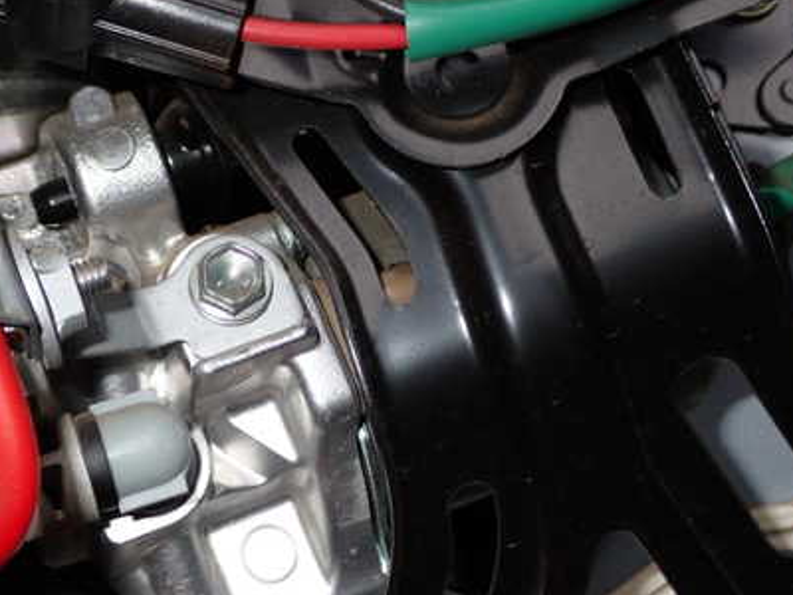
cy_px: 313
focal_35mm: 66
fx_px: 1512
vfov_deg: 22.3
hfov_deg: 29.4
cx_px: 339
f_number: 9
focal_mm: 7.84
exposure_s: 1/40
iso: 200
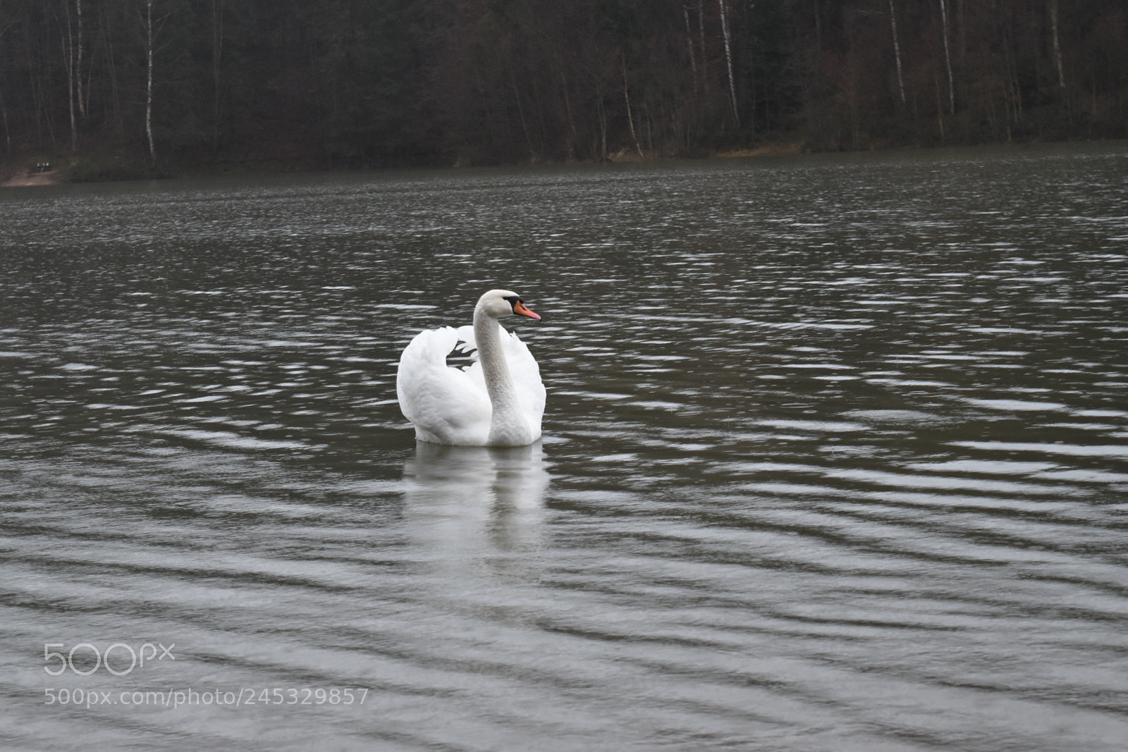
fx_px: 2585
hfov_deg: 24.6
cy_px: 376
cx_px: 564
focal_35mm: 82
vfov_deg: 16.6
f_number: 5.6
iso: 1000
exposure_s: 1/15
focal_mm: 55
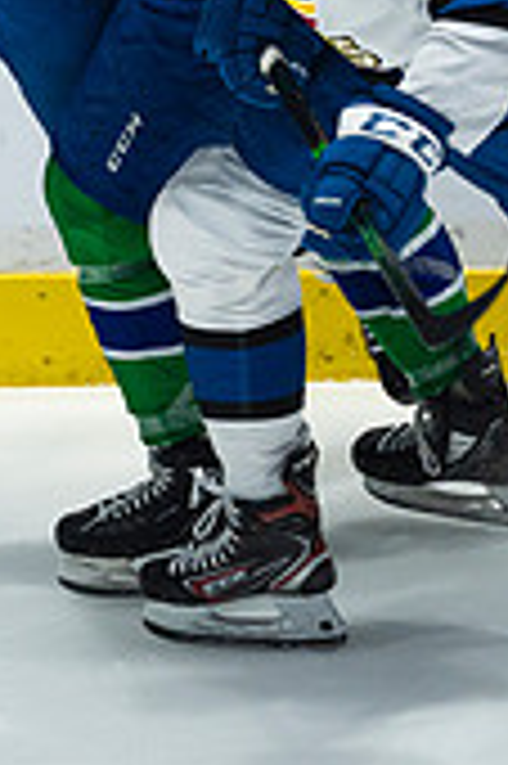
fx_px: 33679
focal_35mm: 1588
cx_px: -139
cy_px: -234
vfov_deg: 1.3
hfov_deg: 0.9
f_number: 4
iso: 2000
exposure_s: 1/1000
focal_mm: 600
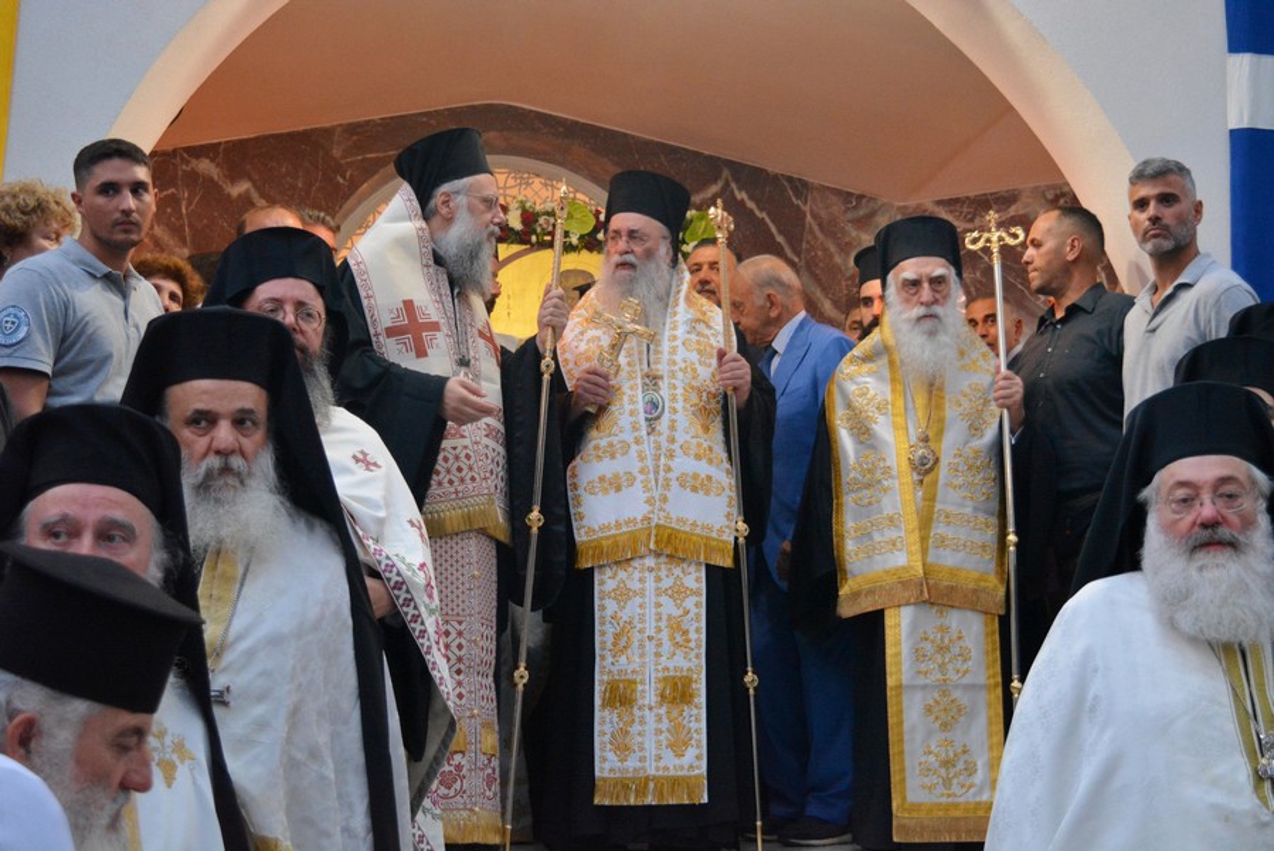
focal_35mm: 54
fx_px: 1912
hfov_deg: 36.9
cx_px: 637
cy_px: 426
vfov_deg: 25.1
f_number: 4.8
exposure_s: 1/40
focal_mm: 36
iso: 2500
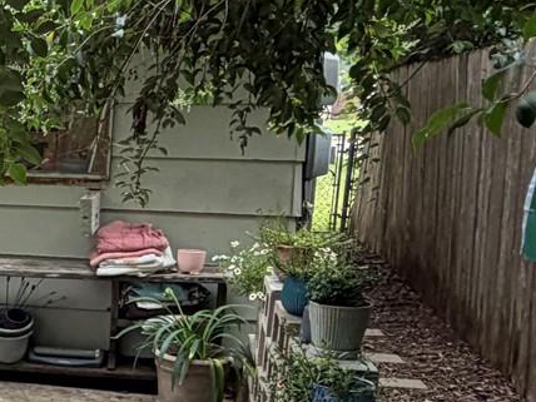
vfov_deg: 21.5
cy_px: 348
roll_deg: +0.4
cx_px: -130
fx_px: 1037
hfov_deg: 25.6
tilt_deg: -13.3
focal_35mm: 67
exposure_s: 1/121
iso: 125
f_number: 2.2
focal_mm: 2.22
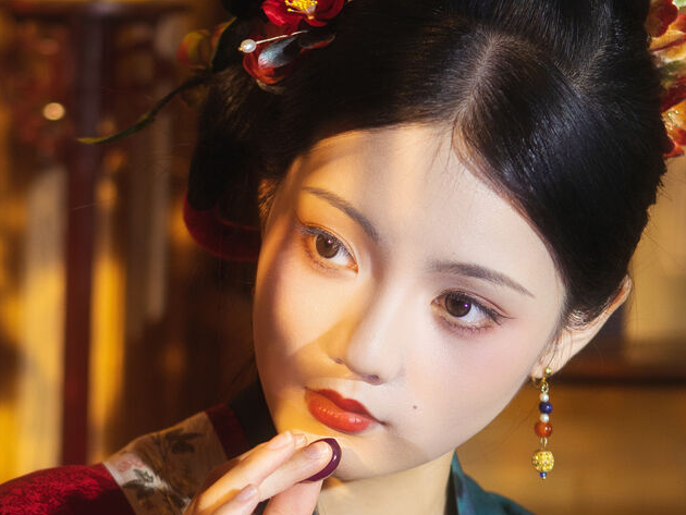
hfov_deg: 12.2
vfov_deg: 9.1
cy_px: 500
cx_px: 154
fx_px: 3212
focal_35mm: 162
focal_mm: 59
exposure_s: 1/200
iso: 500
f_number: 2.8
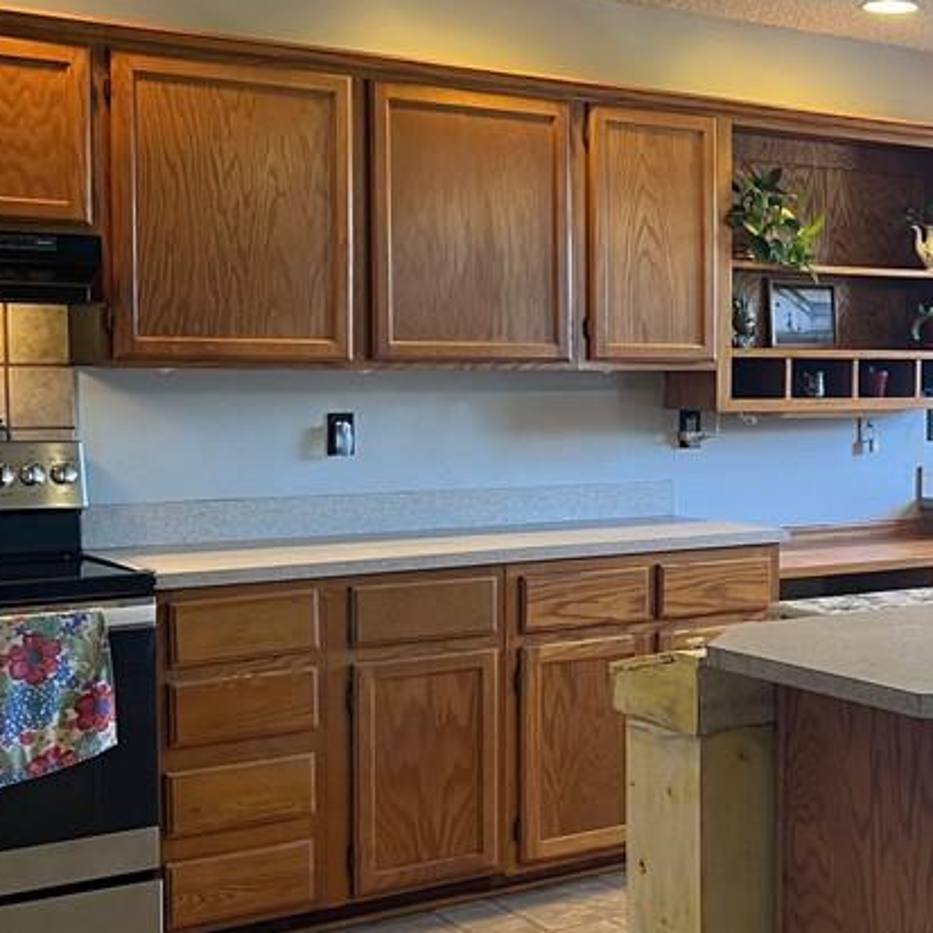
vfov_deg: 30.0
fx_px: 1738
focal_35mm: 57
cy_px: 443
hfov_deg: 28.4
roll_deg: -0.5
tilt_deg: -3.2
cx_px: 906
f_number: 1.5
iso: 125
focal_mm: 5.7
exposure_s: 1/60
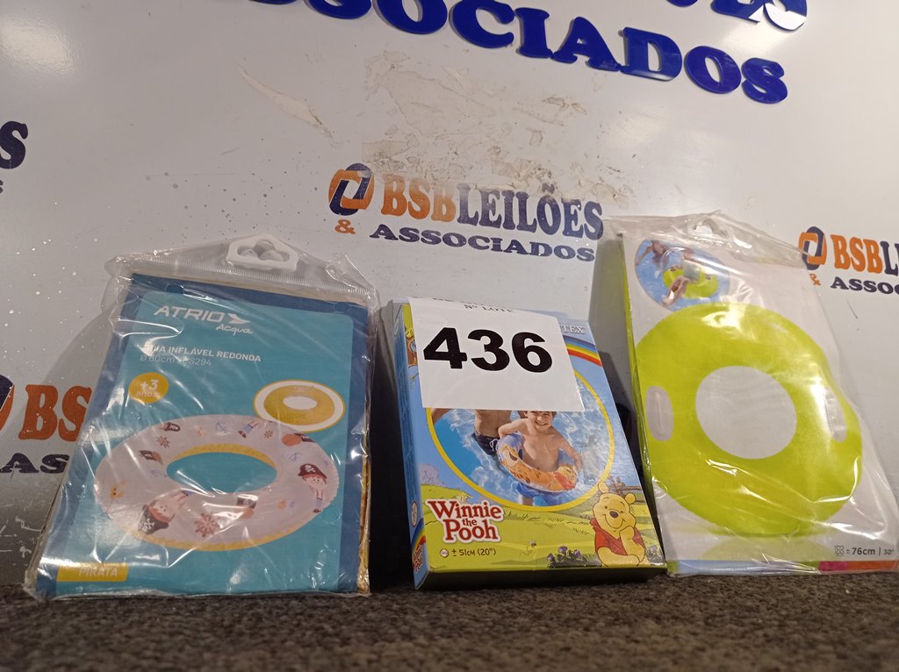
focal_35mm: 28
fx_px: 726
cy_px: 336
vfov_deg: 49.7
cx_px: 450
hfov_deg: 63.5
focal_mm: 4.7
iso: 102
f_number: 1.79
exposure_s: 1/120
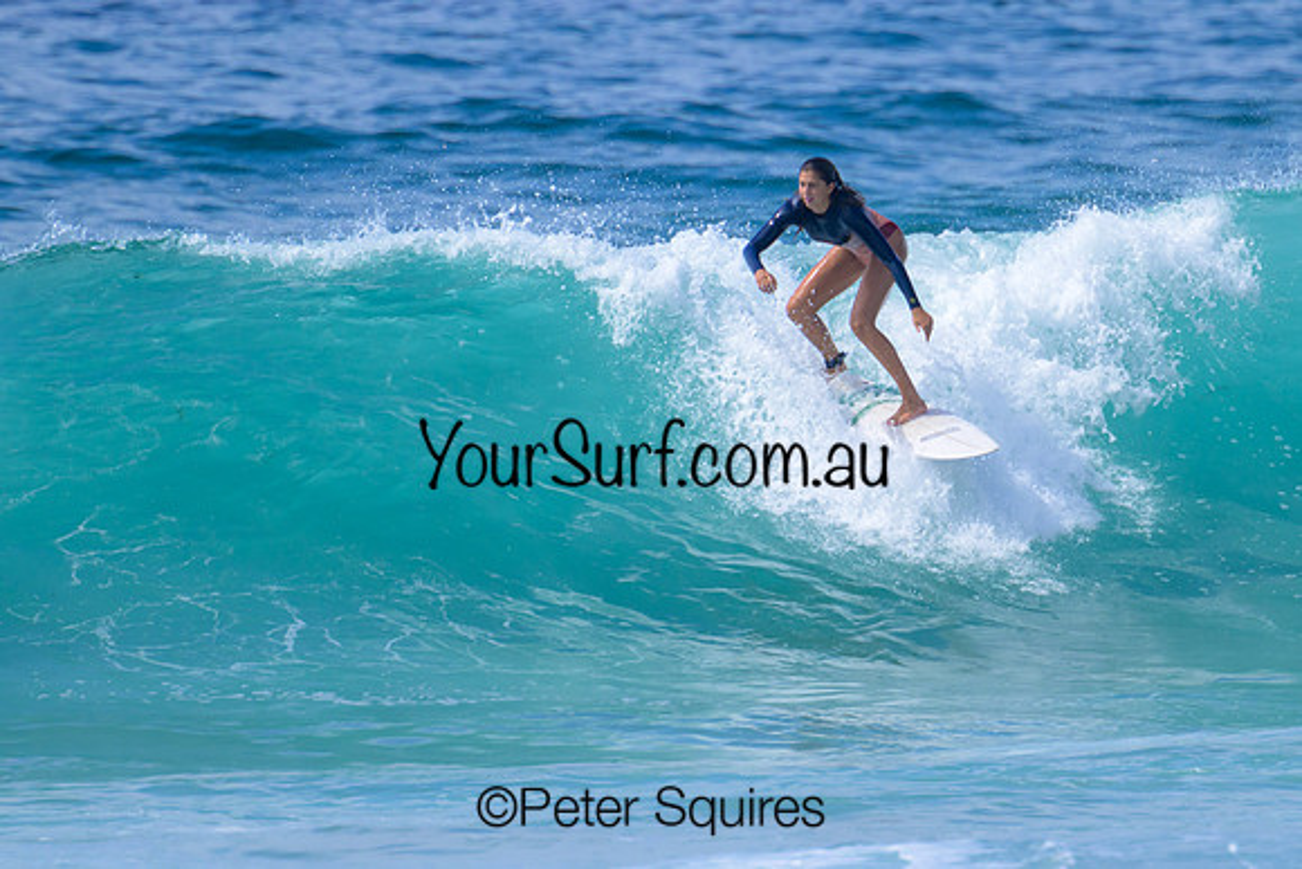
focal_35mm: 1094
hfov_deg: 1.9
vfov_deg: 1.3
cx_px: 807
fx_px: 39581
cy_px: 491
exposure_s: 1/2000
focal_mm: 800
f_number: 11
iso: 720
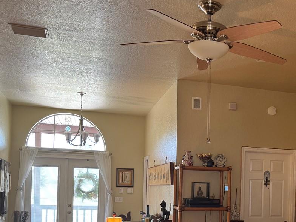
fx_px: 419
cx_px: 254
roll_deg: -1.5
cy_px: 183
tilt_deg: +1.5
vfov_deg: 28.9
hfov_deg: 37.0
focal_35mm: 49
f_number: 1.78
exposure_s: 1/60
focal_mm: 6.76
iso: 160
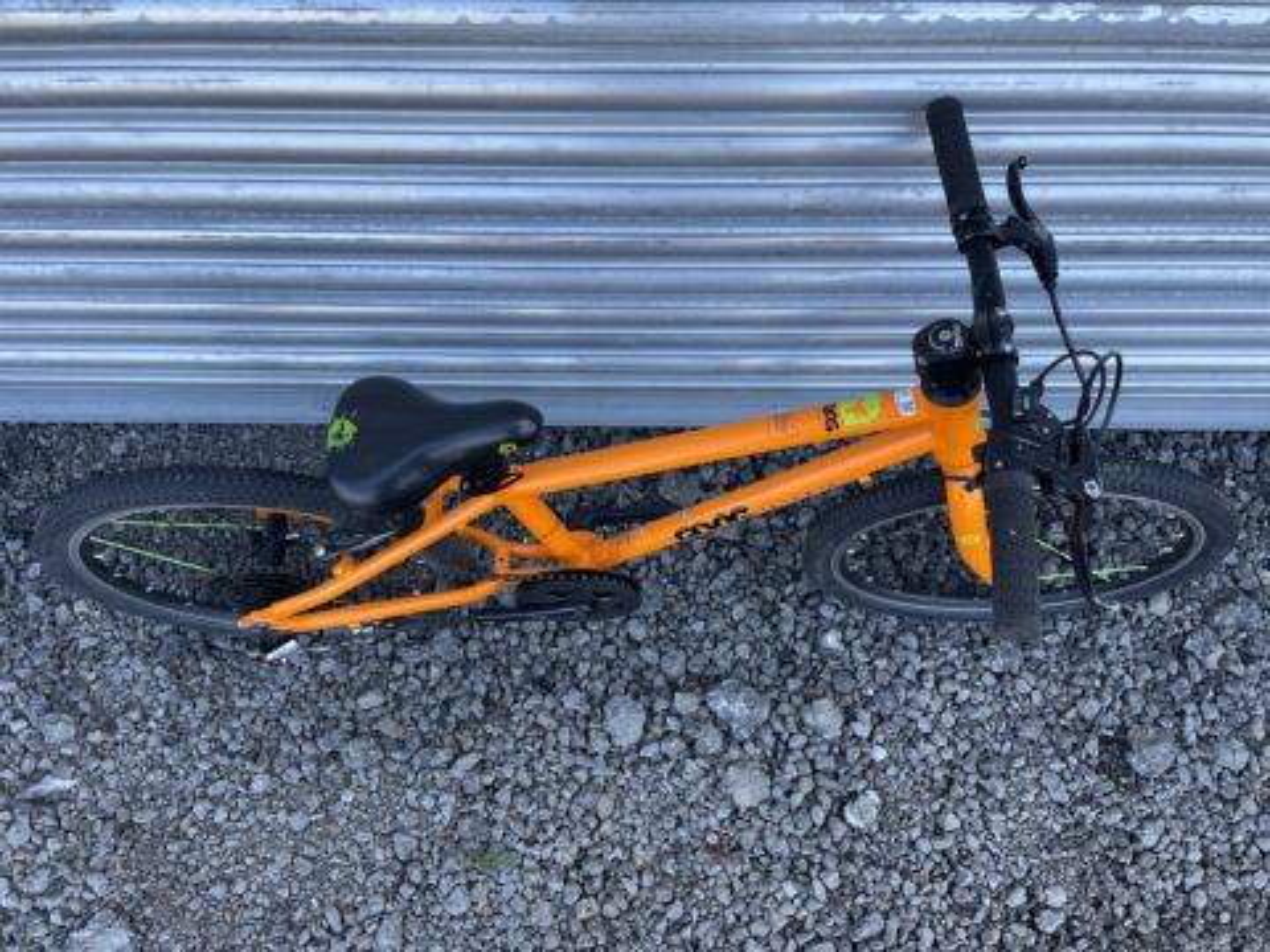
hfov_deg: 67.3
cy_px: 476
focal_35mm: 26
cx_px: 635
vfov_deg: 53.1
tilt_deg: -68.6
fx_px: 954
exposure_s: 1/276
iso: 32
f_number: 1.6
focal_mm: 4.2
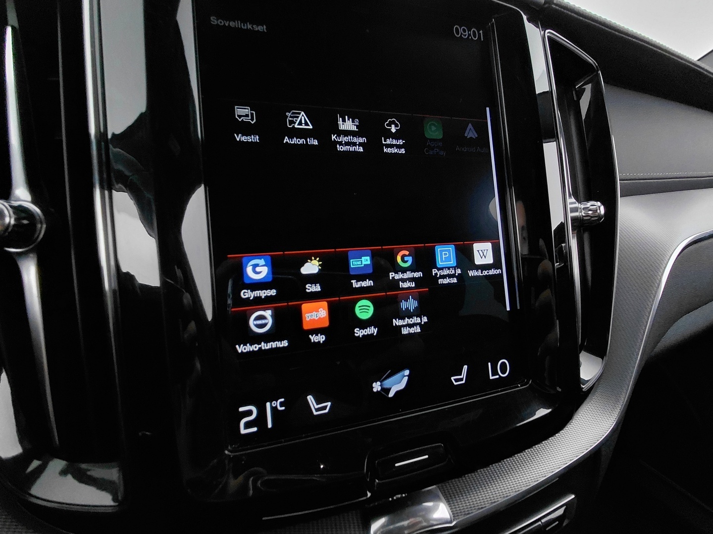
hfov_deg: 94.5
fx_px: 330
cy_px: 267
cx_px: 356
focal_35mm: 16
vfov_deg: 78.1
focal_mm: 1.64
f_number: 2.2
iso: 400
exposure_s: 1/24
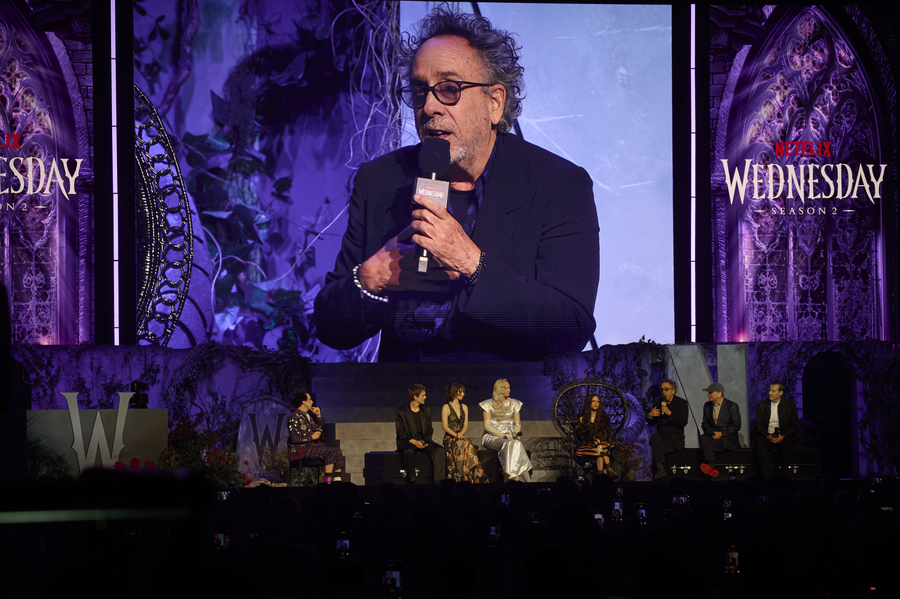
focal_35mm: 120
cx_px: 450
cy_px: 300
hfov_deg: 17.1
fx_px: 2998
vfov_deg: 11.4
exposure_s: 1/320
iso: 2500
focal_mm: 120
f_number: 9
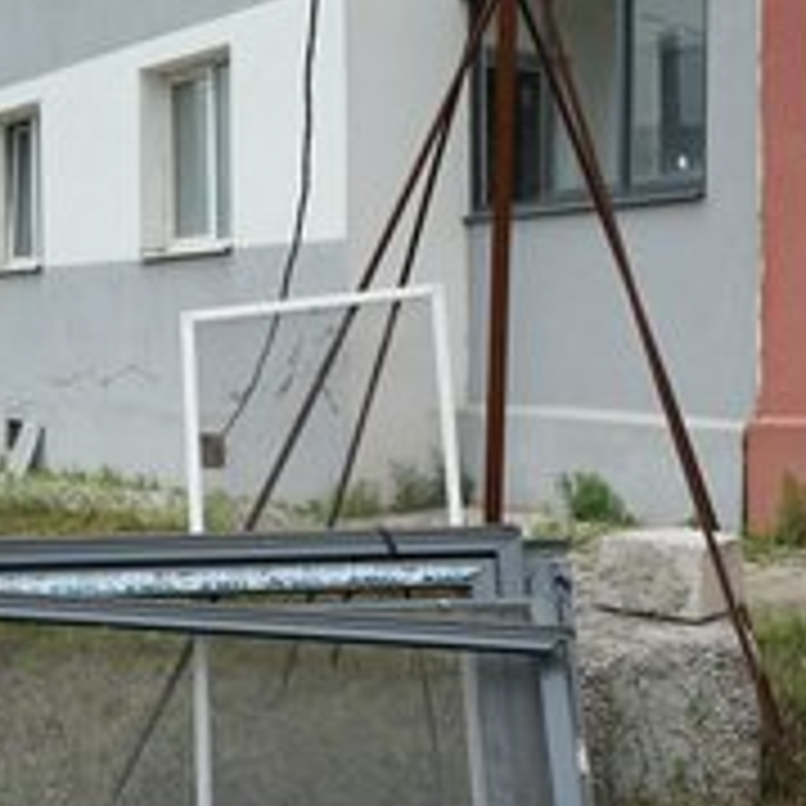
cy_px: 417
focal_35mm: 59
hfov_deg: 29.1
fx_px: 1554
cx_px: 432
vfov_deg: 29.1
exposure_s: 1/200
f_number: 6.3
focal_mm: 31
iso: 100
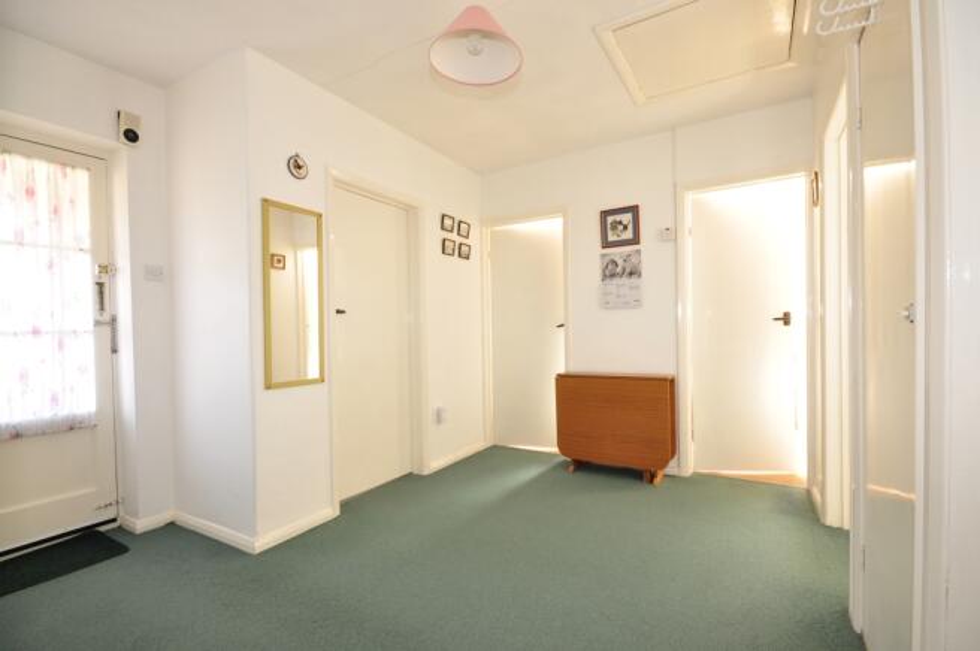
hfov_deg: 95.0
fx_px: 449
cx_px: 490
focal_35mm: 16
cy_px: 326
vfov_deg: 71.9
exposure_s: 1.3
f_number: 11
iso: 200
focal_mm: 11
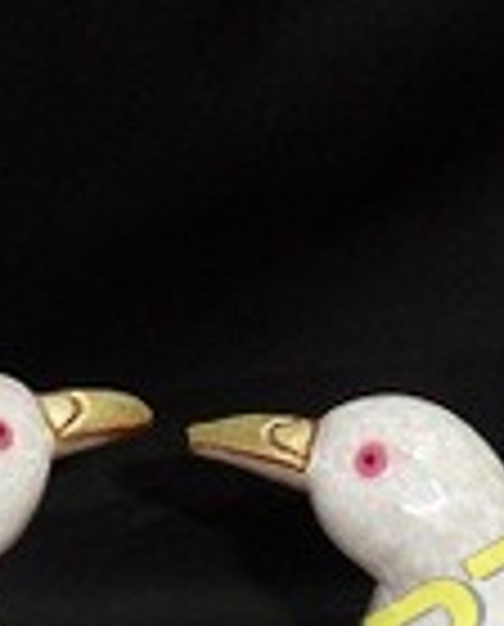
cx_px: 198
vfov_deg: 12.7
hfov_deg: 10.5
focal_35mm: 147
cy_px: 790
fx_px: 2729
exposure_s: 1/45
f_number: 4.2
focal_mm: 7.6
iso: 200
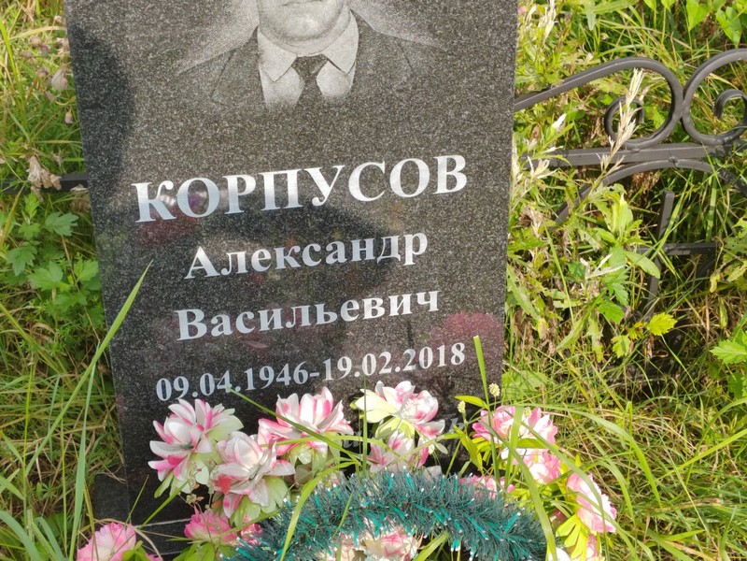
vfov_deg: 24.0
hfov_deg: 31.7
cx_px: 374
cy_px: 280
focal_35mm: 61
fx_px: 1316
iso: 100
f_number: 1.9
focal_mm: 5.52
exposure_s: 1/480
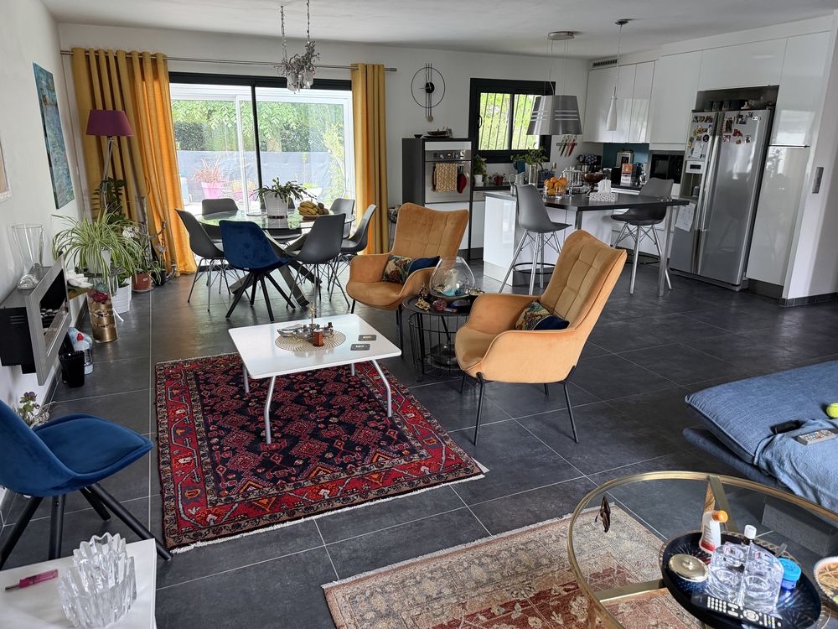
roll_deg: -0.3
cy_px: 314
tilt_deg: -16.9
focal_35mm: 24
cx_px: 419
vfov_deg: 56.8
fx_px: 581
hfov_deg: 71.6
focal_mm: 6.76
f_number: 1.78
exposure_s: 1/60
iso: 400
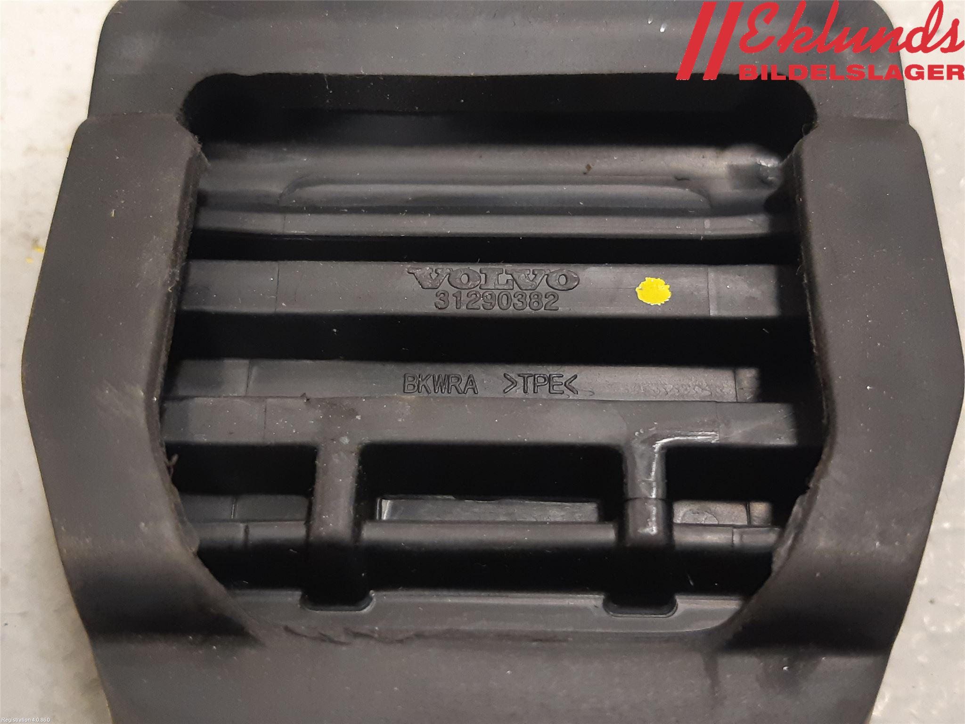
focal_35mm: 26
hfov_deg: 67.3
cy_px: 362
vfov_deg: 53.1
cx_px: 482
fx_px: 725
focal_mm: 3.93
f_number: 1.7
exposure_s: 1/33
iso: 200
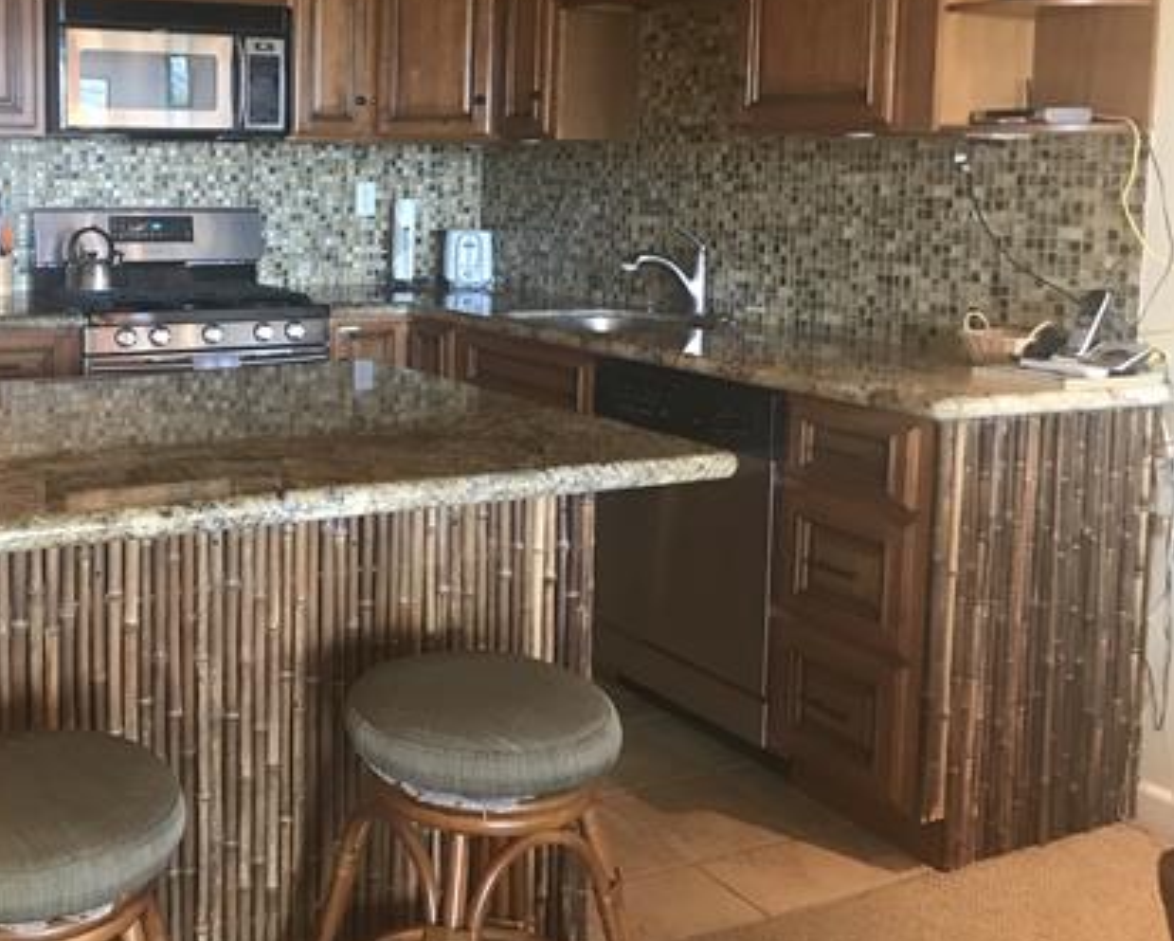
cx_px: 301
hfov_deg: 43.4
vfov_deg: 36.1
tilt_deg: -5.4
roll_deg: -0.8
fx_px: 1426
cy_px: 300
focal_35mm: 41
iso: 100
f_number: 1.8
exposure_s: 1/15
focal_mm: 3.99
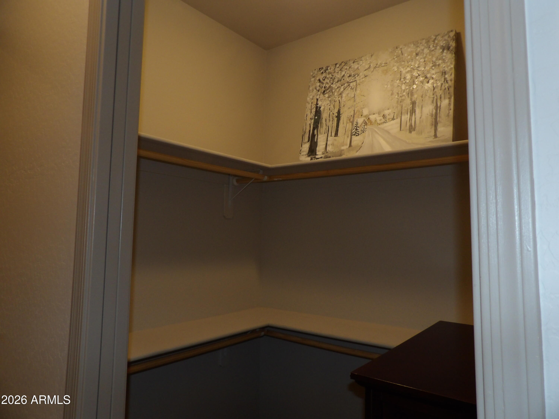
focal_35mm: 24
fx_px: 388
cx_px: 280
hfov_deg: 71.6
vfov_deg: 56.8
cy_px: 210
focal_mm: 4.3
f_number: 3.2
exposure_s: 1/33
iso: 200
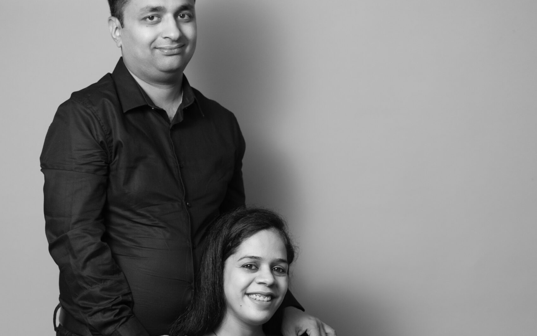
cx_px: 268
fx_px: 1127
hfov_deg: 26.8
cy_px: 275
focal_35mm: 77
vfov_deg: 16.8
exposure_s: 1/250
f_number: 1.8
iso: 800
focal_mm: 50
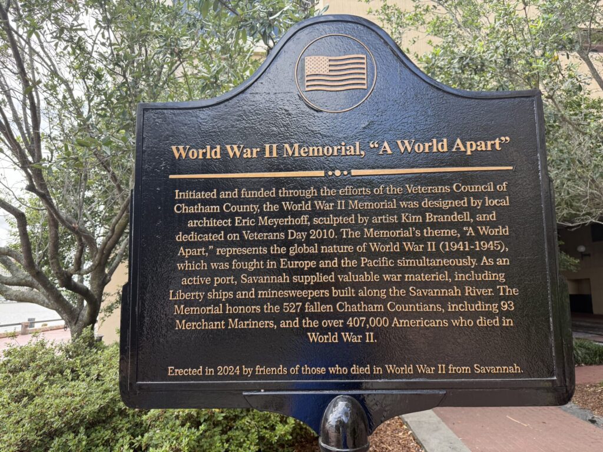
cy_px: 226
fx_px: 418
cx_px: 302
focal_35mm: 24
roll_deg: +0.2
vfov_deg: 56.8
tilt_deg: +9.0
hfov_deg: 71.6
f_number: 1.78
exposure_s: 1/514
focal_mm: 6.76
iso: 100
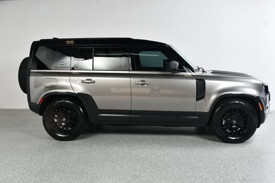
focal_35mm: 34
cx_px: 138
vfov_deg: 38.8
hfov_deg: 55.8
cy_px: 92
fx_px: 260
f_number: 9
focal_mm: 23
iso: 100
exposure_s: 1/160
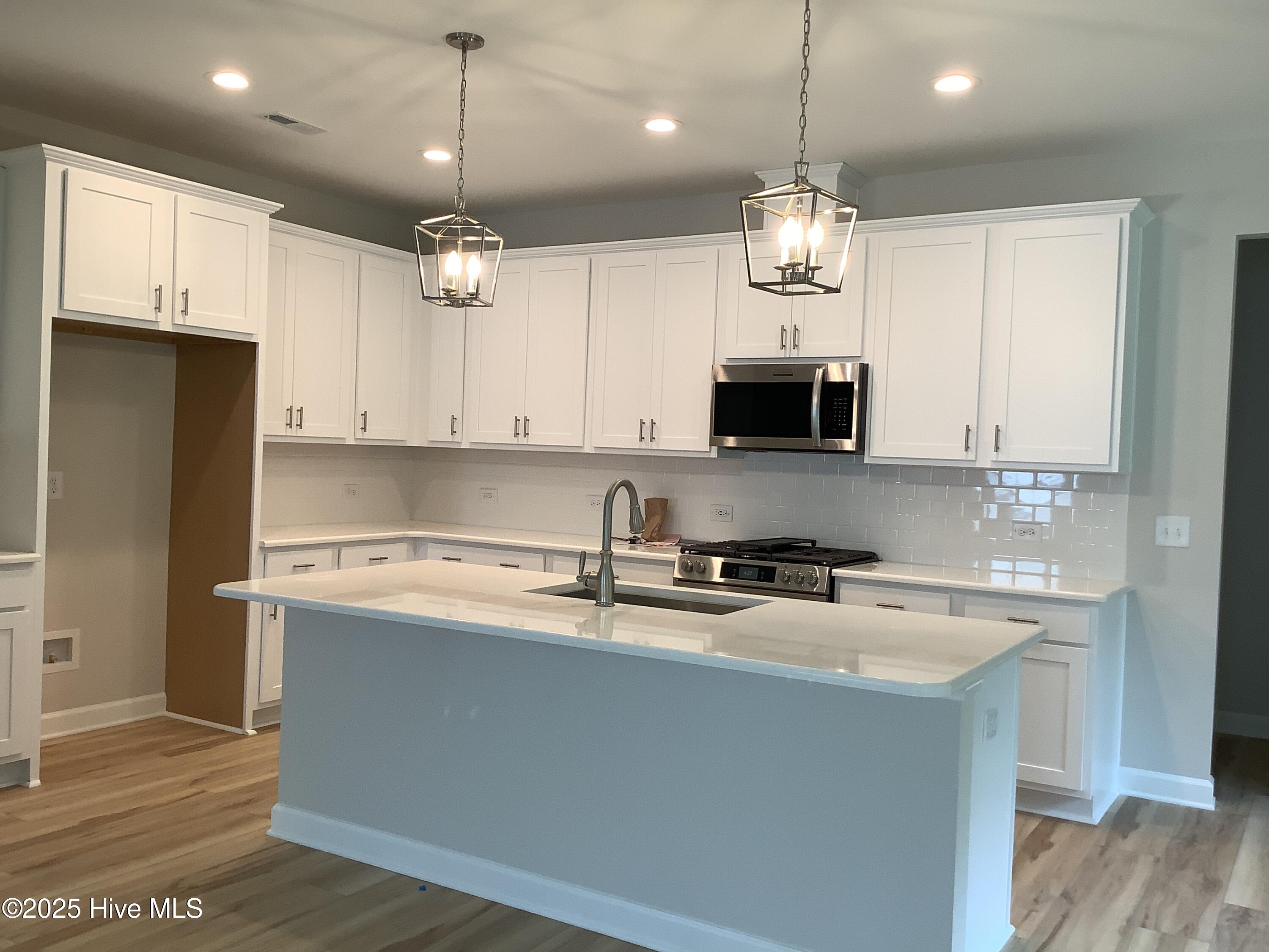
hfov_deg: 58.4
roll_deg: -1.6
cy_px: 476
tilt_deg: +0.9
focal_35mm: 31
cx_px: 634
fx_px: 1136
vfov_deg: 45.4
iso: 64
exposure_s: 1/50
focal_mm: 3.3
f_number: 2.4
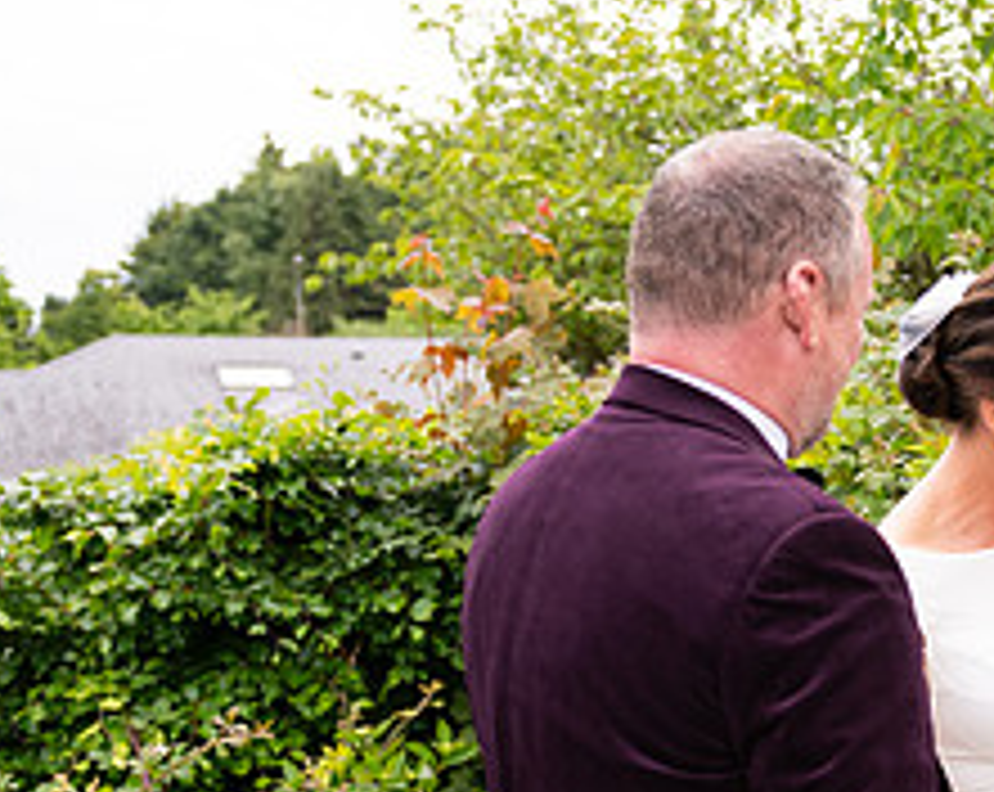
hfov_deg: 22.9
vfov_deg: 19.0
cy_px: 713
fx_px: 2320
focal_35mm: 79
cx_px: 1057
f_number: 3.5
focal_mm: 32
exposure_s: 1/1600
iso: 250
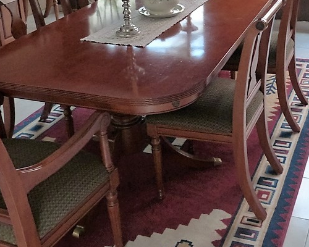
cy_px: 24
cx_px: 219
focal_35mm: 50
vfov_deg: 29.0
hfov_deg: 36.7
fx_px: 457
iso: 400
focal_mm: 4.5
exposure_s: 1/30
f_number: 2.8
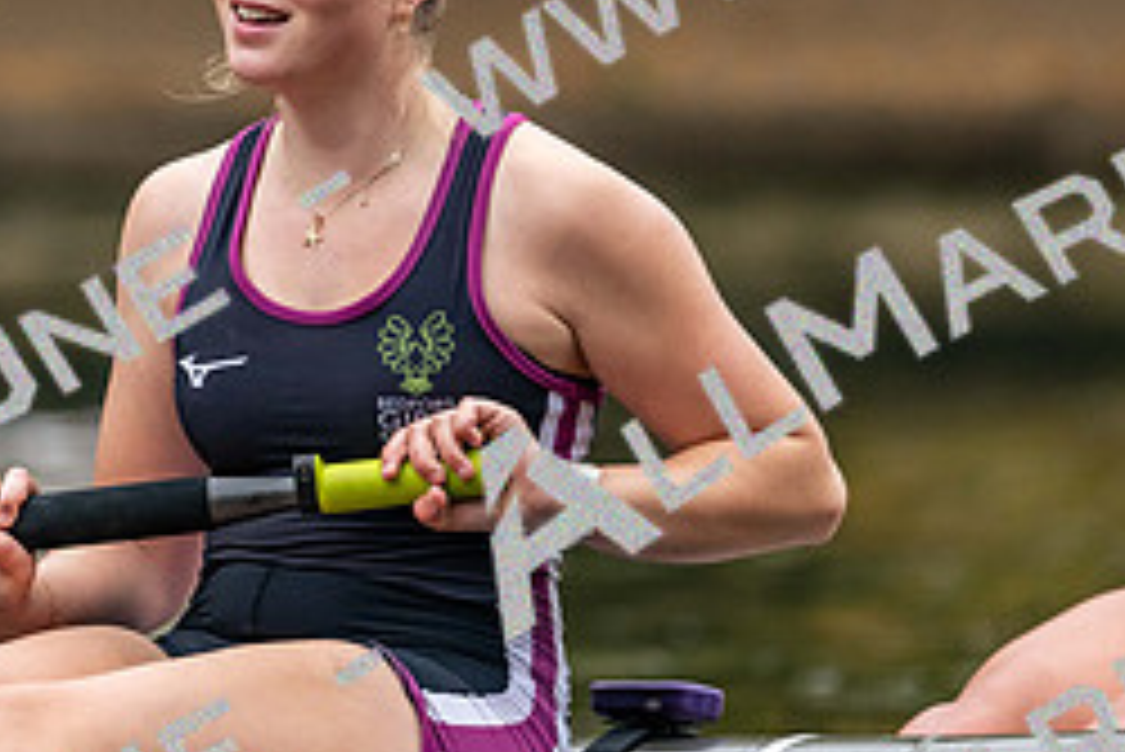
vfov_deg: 1.5
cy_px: 214
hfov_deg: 2.2
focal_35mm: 928
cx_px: 94
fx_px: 29016
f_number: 4.5
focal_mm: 400
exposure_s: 1/2500
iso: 2200
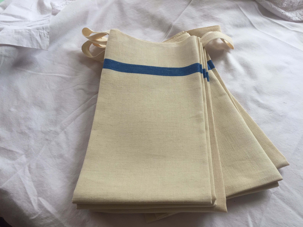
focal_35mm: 29
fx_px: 254
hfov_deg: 61.7
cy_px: 114
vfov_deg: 48.2
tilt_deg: -53.3
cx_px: 152
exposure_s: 1/50
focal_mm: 4.15
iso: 32
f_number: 2.2
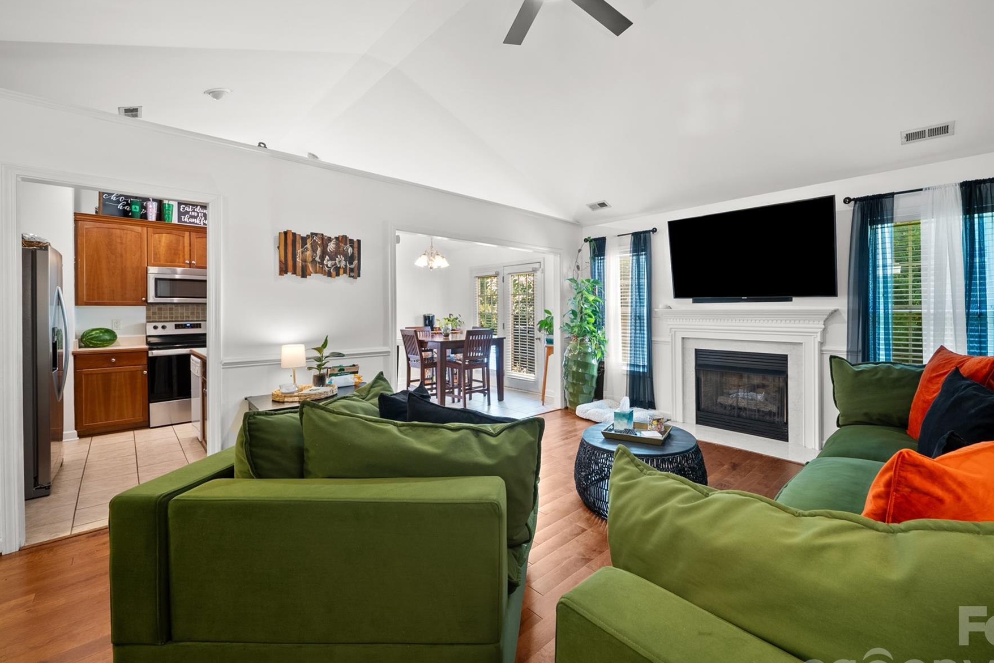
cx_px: 560
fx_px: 387
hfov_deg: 103.7
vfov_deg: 81.2
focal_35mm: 14
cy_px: 330
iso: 250
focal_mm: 12
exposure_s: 1.3
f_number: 9
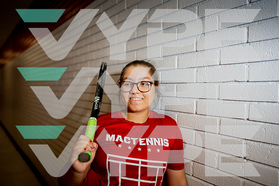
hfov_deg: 73.7
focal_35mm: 24
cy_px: 93
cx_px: 140
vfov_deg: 53.2
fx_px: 186
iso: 40
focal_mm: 24
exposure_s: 1/160
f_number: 1.4
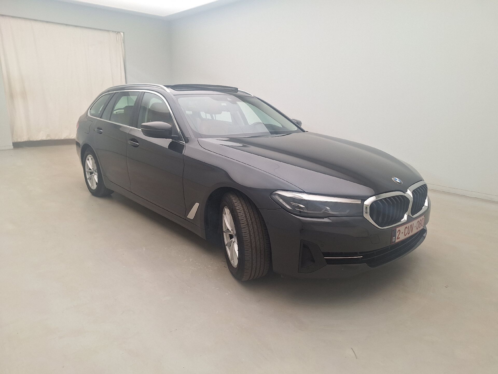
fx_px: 331
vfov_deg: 58.9
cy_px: 187
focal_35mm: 23
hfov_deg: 73.9
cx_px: 249
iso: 50
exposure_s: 1/100
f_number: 1.8
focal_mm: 5.54
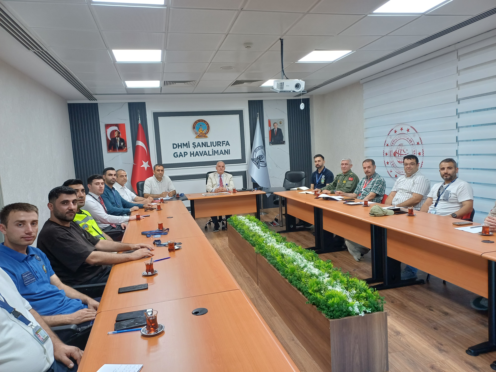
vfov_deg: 54.9
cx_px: 248
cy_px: 186
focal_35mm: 25
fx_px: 358
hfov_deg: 69.4
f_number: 1.8
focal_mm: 4.65
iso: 160
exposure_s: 1/50
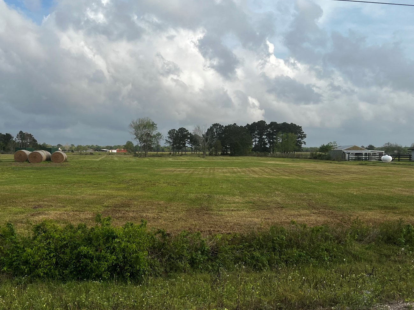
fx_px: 490
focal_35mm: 41
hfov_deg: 45.3
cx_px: 148
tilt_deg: -2.7
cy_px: 169
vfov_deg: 35.1
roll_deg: +0.0
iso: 50
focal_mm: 5.7
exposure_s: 1/2695
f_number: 1.5
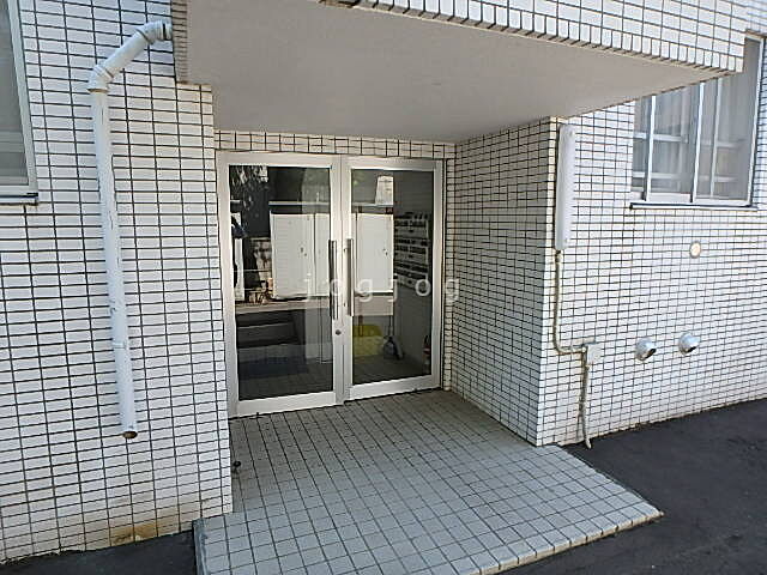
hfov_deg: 79.0
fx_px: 465
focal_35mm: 21
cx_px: 384
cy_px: 288
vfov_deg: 63.4
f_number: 3.5
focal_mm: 3.7
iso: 125
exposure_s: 1/200
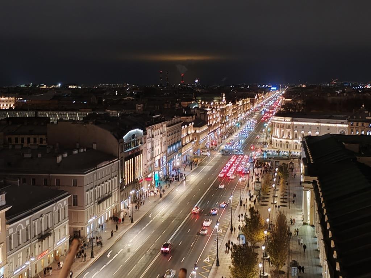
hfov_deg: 35.5
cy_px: 139
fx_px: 579
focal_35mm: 54
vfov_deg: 27.0
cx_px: 186
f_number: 1.9
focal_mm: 6.12
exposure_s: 1/50
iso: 1600
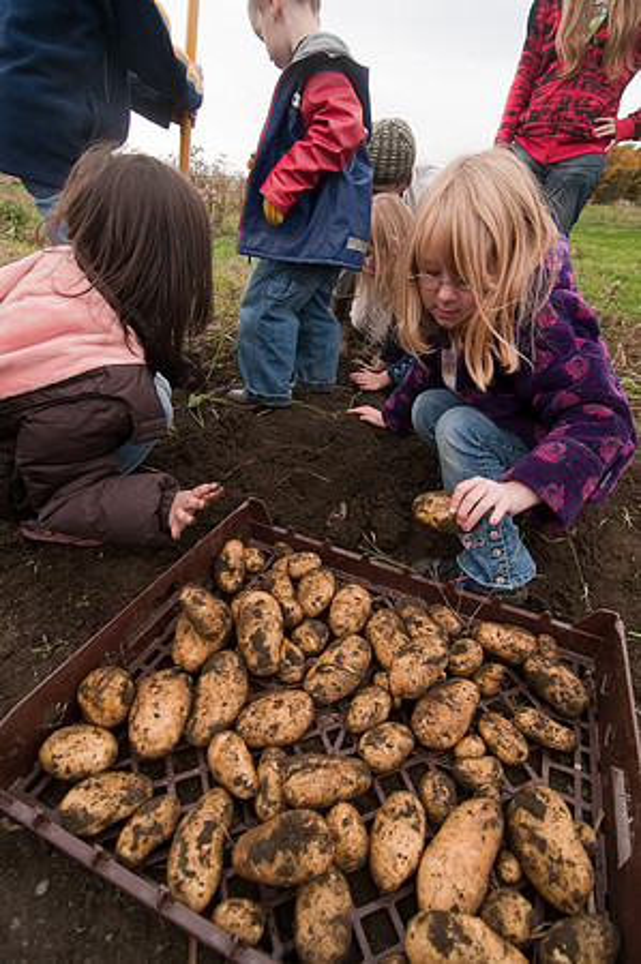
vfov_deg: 95.0
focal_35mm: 16
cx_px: 320
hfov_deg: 71.9
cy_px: 482
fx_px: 442
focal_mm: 11
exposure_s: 1/640
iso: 200
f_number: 4
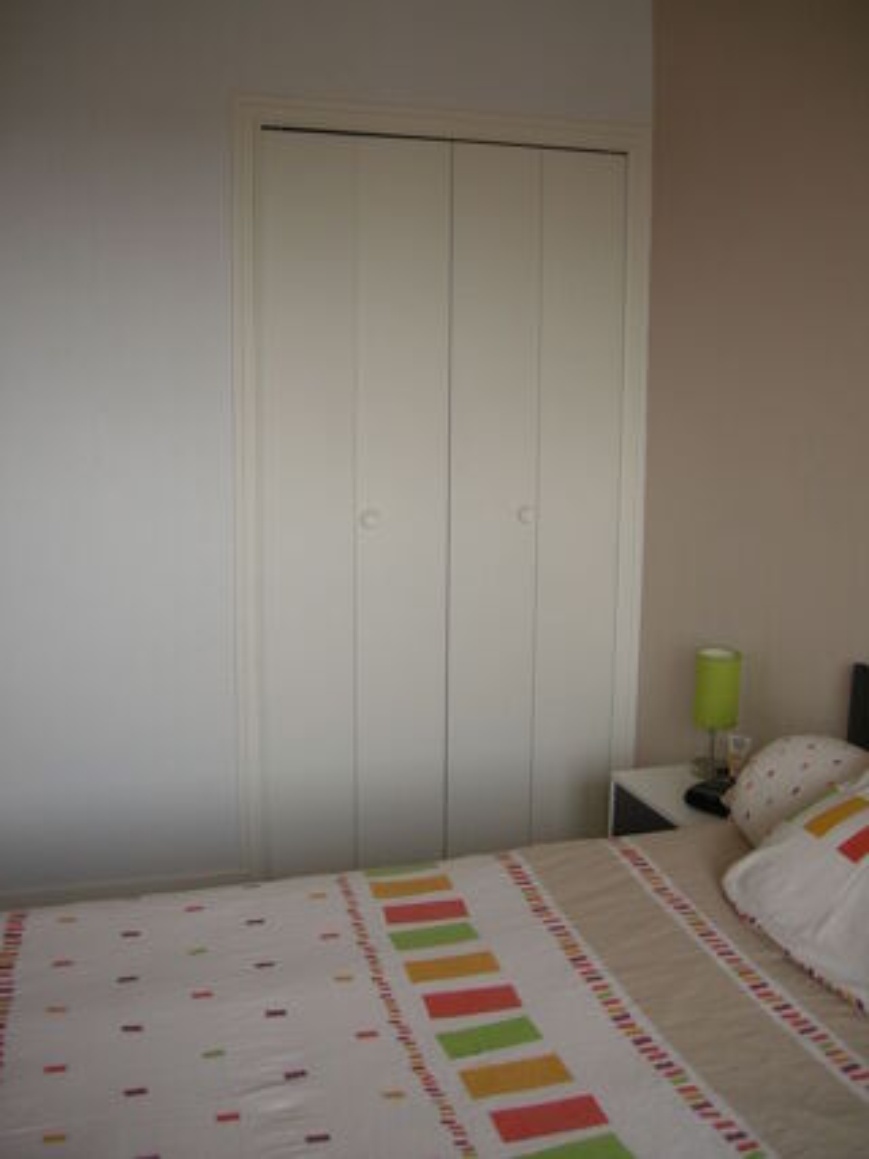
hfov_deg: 39.6
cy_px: 580
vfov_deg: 51.4
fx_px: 1206
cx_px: 434
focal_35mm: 36
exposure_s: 1/53.3
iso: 66
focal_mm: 7.5
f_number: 2.7
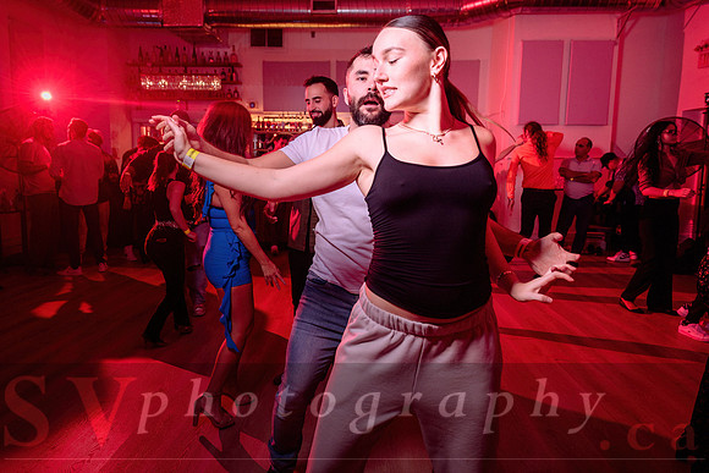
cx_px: 336
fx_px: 508
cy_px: 233
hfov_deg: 69.7
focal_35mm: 26
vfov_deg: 49.9
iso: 800
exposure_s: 1/50
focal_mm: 24
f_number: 3.5
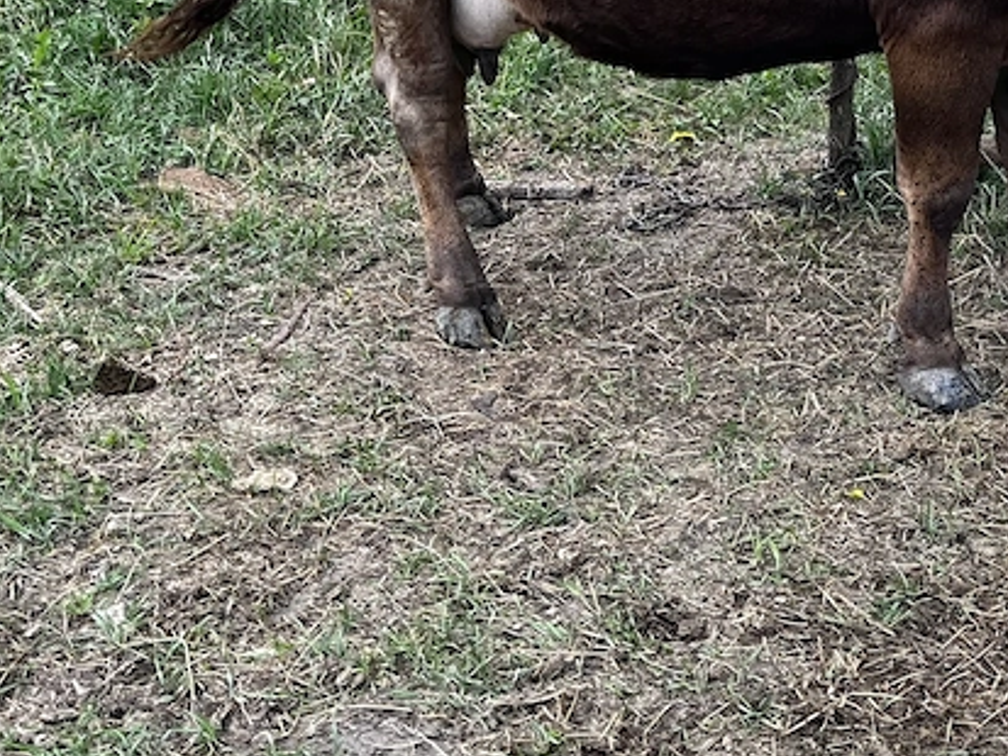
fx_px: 1835
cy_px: -27
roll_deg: -1.0
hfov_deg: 29.2
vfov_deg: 22.3
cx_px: 952
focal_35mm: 63
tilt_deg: -14.6
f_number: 1.6
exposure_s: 1/121
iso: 125
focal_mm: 5.1
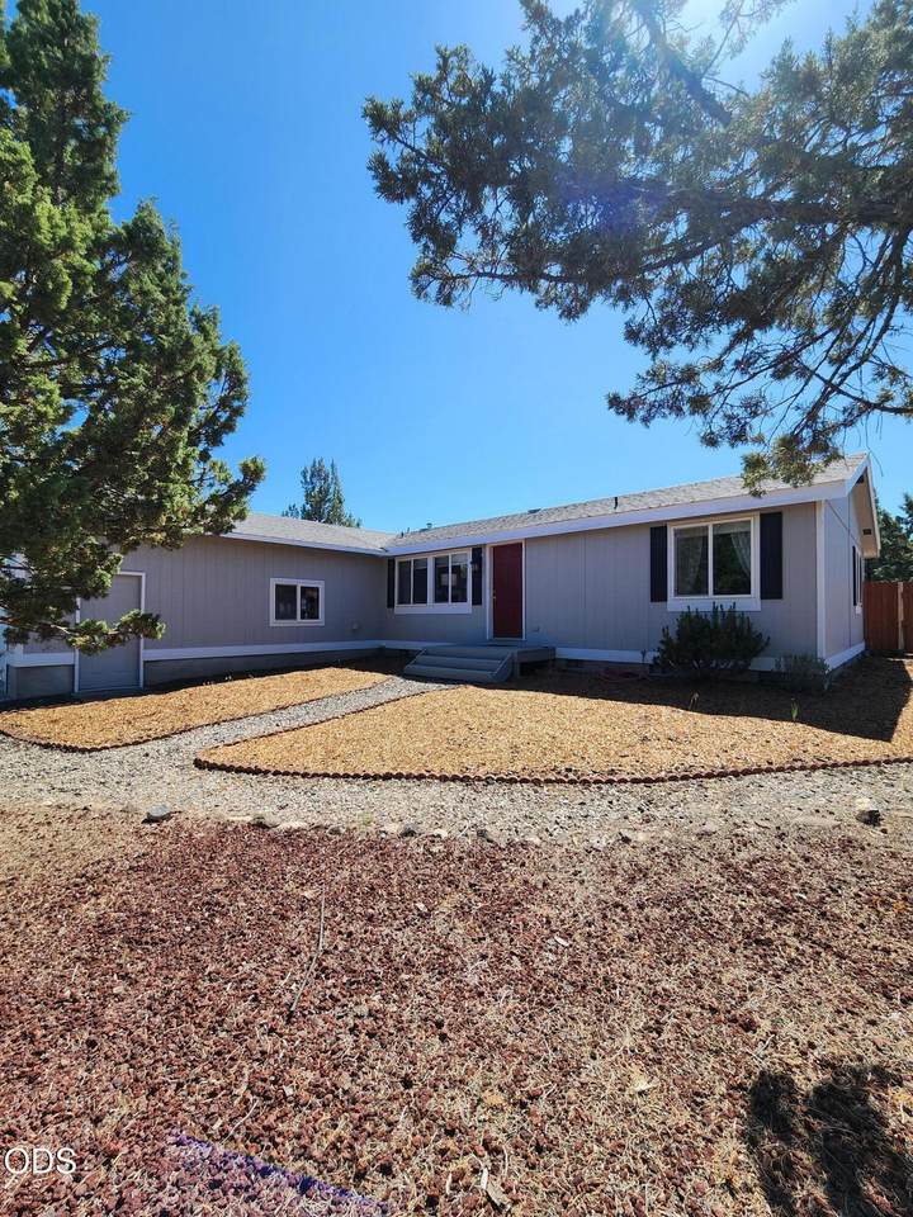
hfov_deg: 89.9
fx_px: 457
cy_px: 608
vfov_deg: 106.2
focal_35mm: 13
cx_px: 456
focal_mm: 2.2
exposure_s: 1/1154
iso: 50
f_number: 2.2
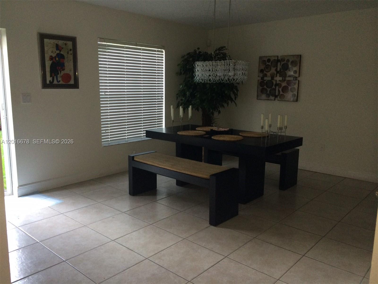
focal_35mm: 30
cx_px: 189
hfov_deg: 60.0
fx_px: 328
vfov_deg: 46.8
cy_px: 142
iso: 200
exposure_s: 1/30
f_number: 2.2
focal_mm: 4.12
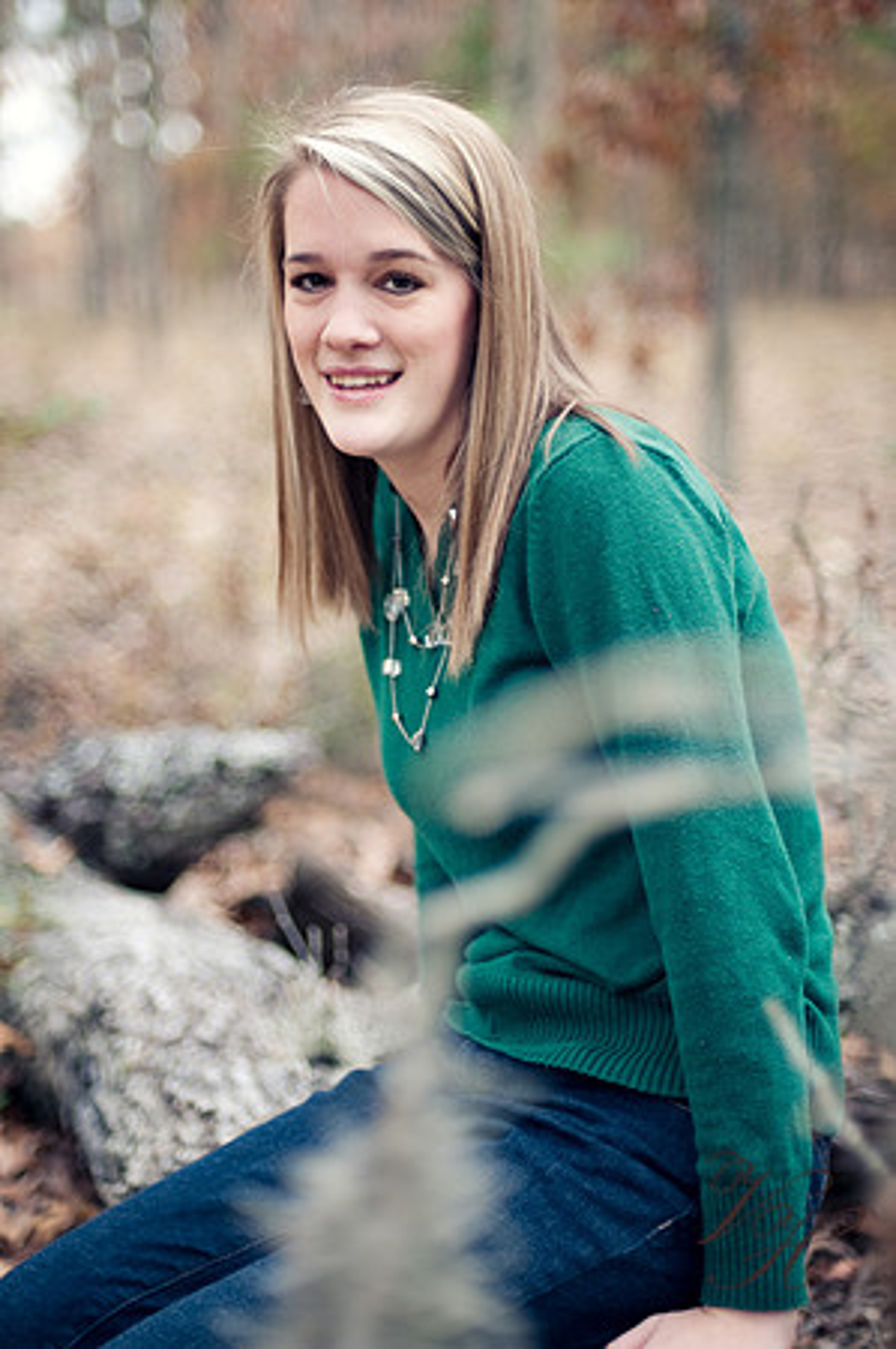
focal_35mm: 50
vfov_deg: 39.6
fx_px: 1871
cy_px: 674
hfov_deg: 26.9
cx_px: 448
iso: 200
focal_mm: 50
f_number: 1.4
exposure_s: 1/200
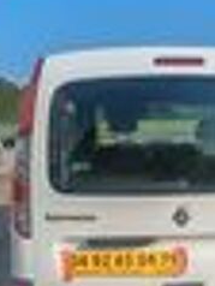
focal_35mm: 51
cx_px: 184
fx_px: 422
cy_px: 197
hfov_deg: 27.8
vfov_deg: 36.9
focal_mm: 1.82
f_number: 2
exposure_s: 1/790
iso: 50
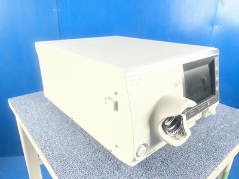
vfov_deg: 53.1
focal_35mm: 26
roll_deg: -0.2
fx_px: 180
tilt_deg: -21.0
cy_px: 90
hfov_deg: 67.3
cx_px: 120
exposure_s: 1/120
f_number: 1.6
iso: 64
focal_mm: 4.2
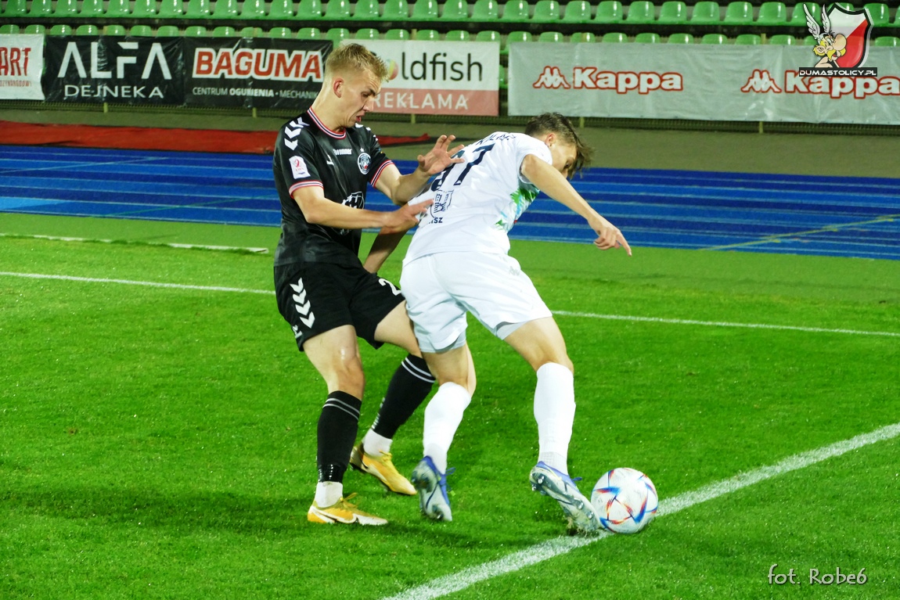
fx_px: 2950
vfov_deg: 11.6
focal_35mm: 118
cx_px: 450
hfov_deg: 17.3
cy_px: 300
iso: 2000
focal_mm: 43.05
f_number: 3.9
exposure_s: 1/500
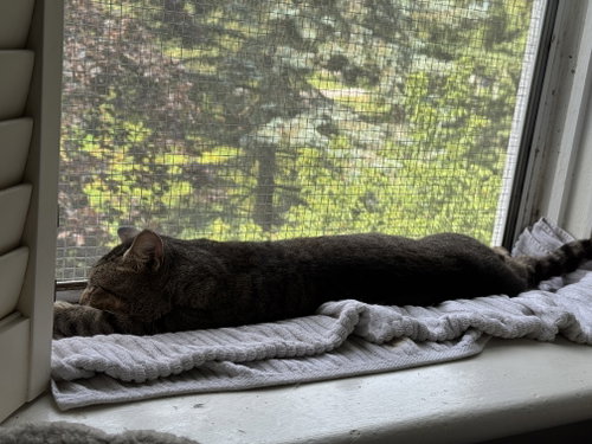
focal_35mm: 48
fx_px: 821
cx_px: 296
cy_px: 222
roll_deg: -5.7
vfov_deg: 30.3
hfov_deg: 39.7
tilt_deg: -12.8
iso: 64
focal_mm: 6.76
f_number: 1.78
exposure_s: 1/257
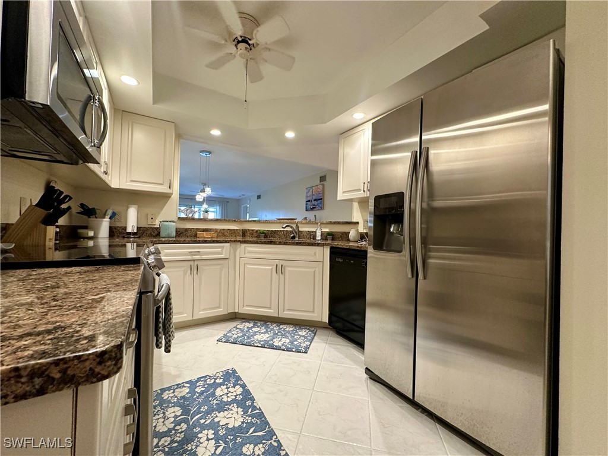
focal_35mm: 14
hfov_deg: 102.1
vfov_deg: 85.7
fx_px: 246
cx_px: 304
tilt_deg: +1.3
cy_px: 228
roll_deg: -1.3
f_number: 2.2
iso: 250
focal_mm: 2.22
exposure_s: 1/120
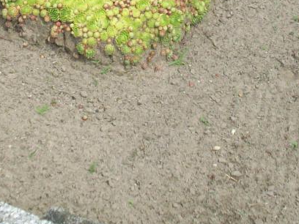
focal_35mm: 116
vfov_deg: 12.4
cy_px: -55
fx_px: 1002
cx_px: 122
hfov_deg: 17.0
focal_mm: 6.2
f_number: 5.6
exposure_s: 1/212
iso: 80
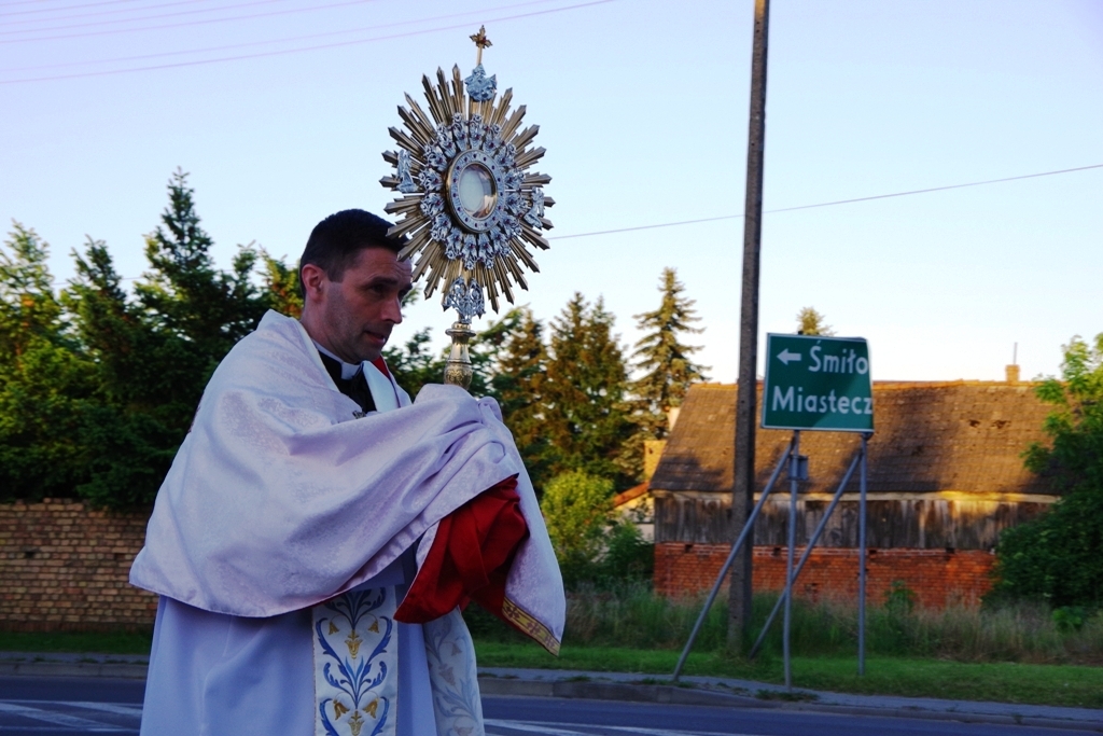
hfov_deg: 28.1
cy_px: 368
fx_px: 2206
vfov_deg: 18.9
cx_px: 552
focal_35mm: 72
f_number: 9
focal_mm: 48
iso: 400
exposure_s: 1/160
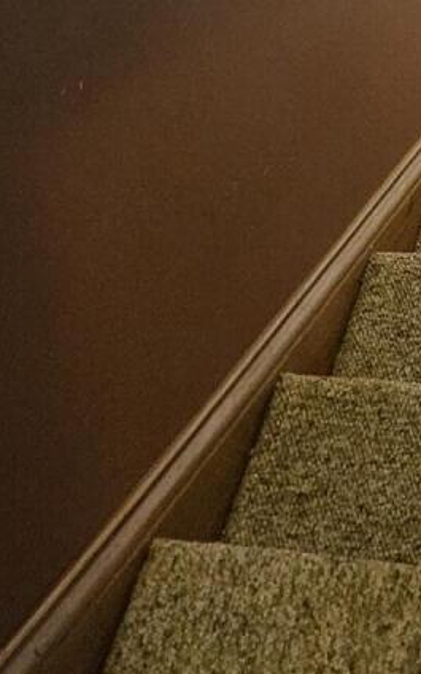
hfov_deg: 10.6
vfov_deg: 14.6
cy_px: -725
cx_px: 807
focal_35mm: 115
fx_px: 2111
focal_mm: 5.4
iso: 640
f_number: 1.8
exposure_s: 1/60
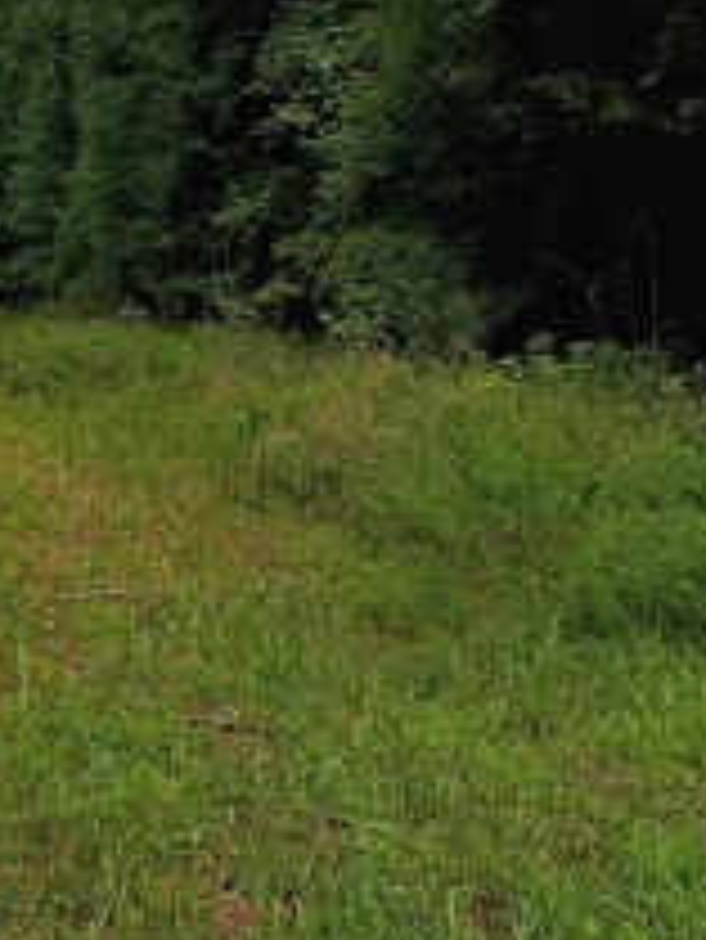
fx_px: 2010
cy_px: 254
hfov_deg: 19.3
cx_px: -18
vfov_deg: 26.0
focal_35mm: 74
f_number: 1.8
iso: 100
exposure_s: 1/796
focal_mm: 4.27
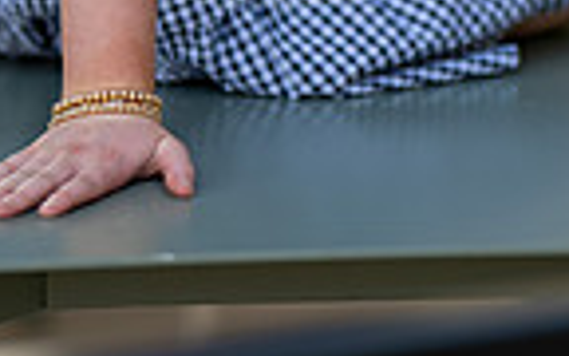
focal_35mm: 271
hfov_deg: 7.7
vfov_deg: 4.7
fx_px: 4202
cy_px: -506
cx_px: 229
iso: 200
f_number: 1.2
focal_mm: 85
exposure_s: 1/1600
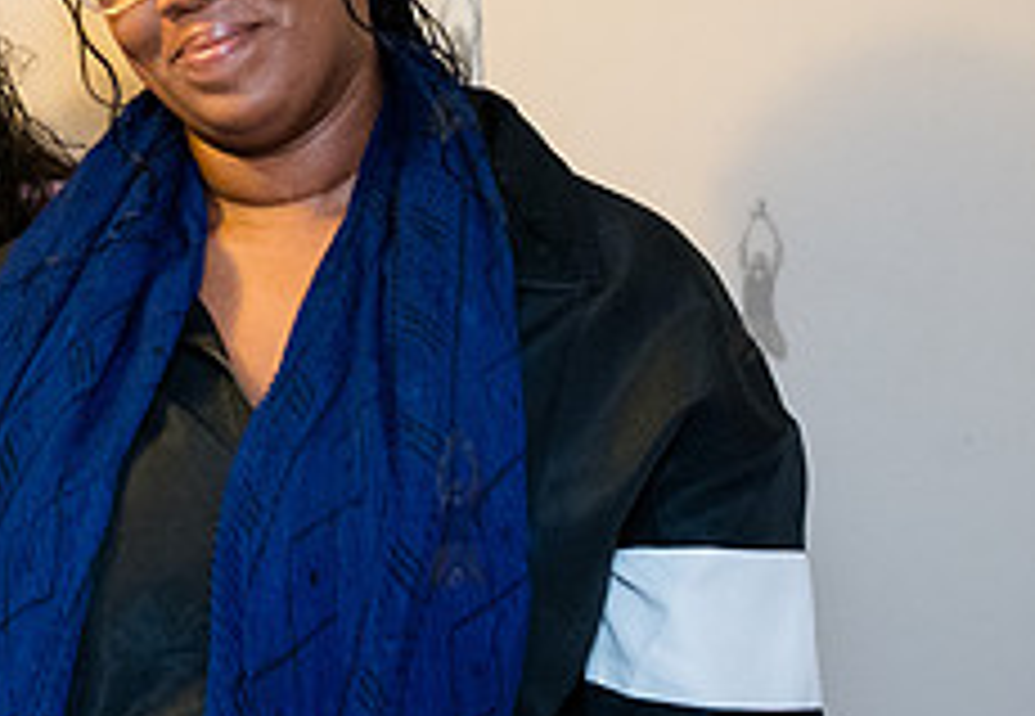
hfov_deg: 18.4
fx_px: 3024
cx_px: -229
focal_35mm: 104
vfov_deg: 13.5
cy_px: 295
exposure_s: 1/320
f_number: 3.5
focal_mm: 35
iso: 6400
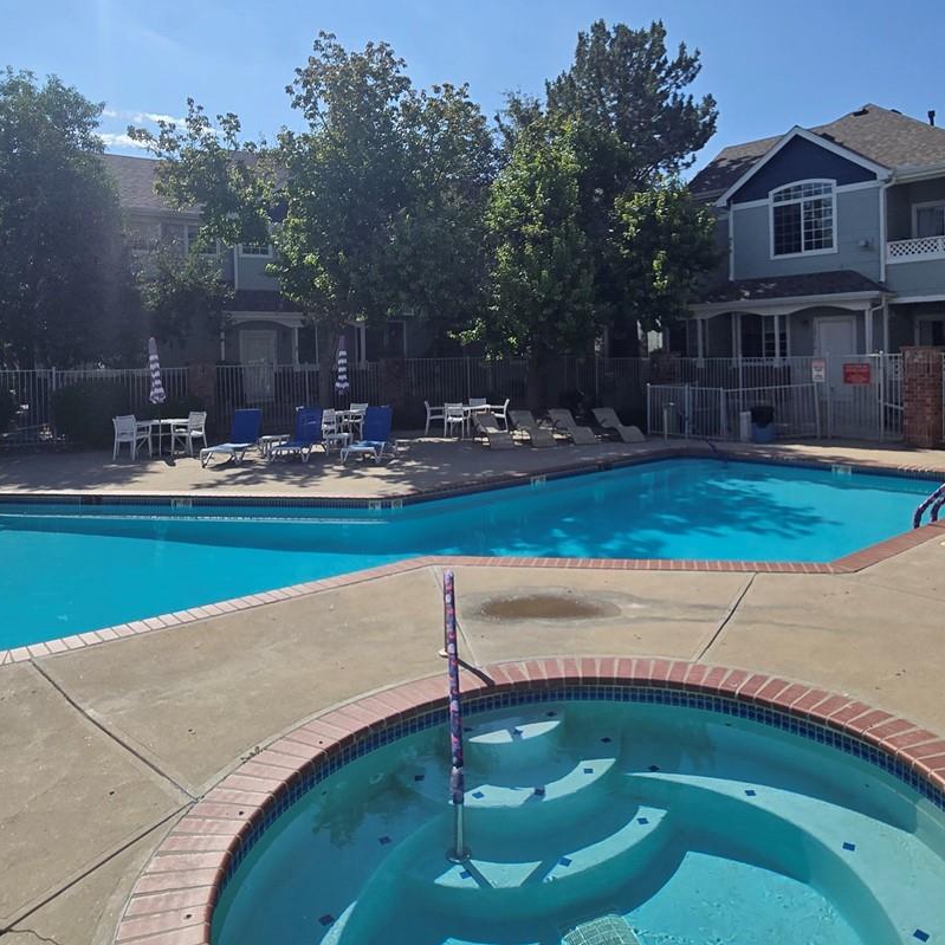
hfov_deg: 67.1
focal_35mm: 23
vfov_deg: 66.2
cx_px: 519
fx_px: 710
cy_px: 349
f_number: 2.2
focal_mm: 2.2
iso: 50
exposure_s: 1/4899
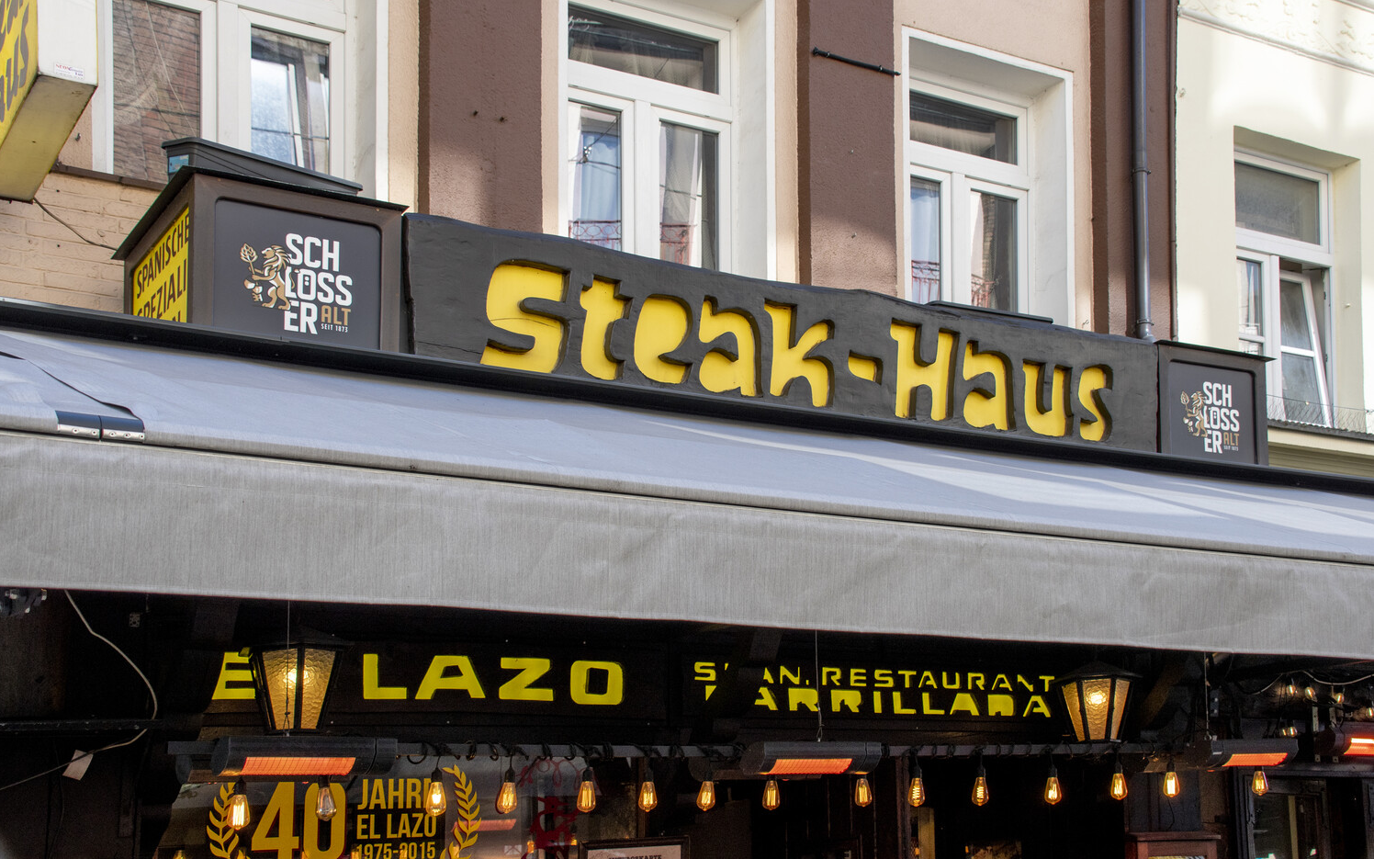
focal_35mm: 47
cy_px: 436
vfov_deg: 27.4
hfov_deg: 42.6
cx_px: 686
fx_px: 1760
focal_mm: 31
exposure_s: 1/250
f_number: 6.3
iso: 200
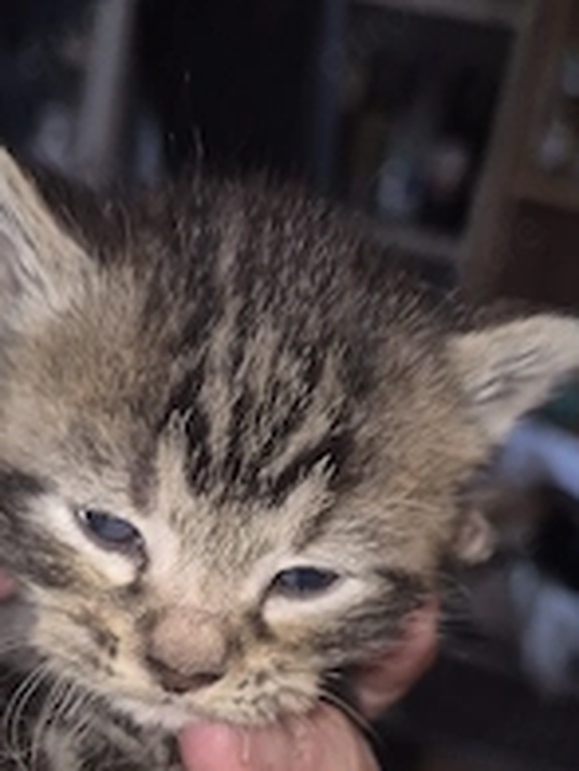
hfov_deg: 30.7
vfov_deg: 38.4
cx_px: 213
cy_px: 649
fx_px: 1048
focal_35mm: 47
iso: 100
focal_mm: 5.4
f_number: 1.8
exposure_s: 1/50
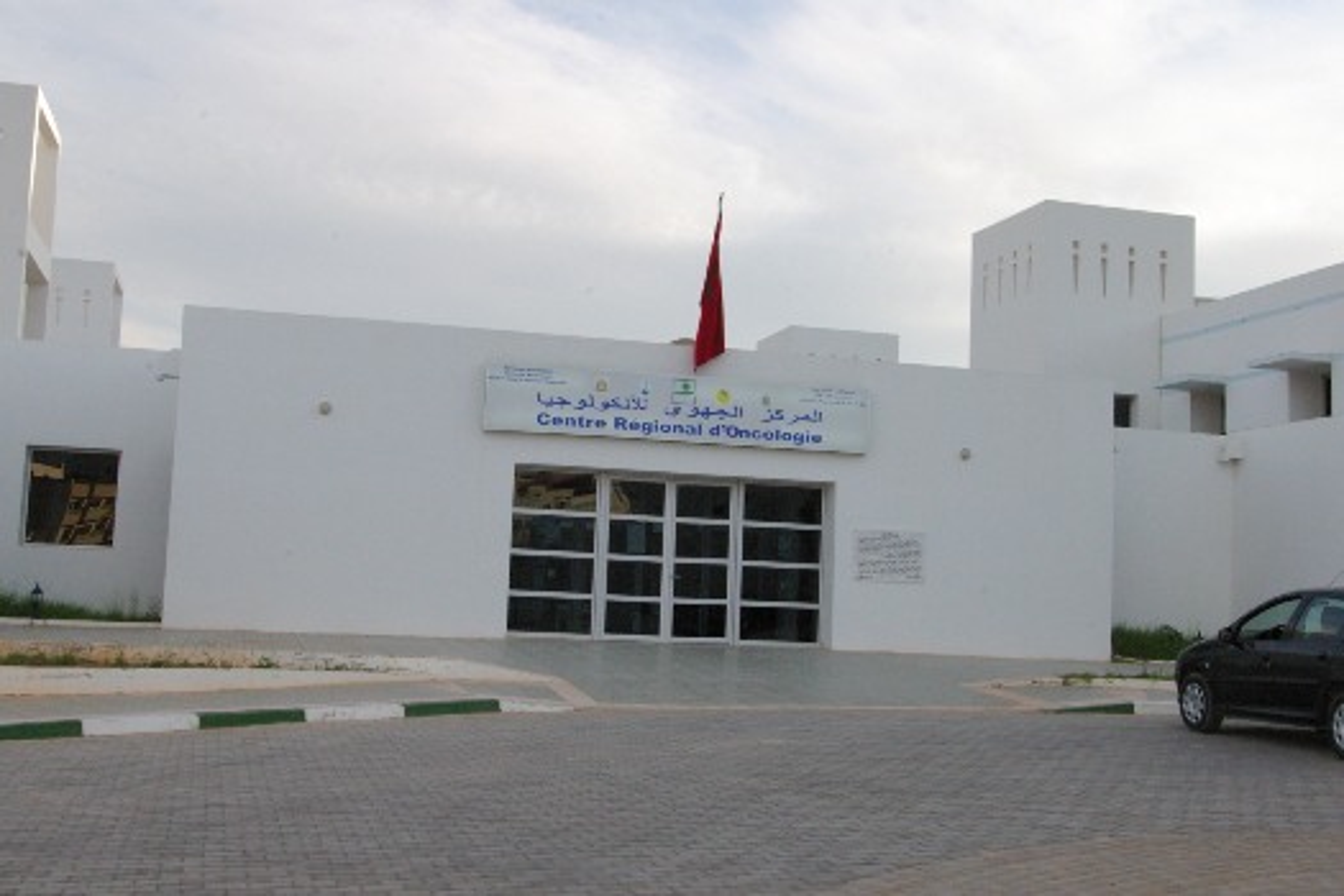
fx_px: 1568
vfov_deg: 31.9
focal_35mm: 42
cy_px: 448
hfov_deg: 46.4
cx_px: 672
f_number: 22
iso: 1600
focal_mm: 28
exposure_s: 1/180
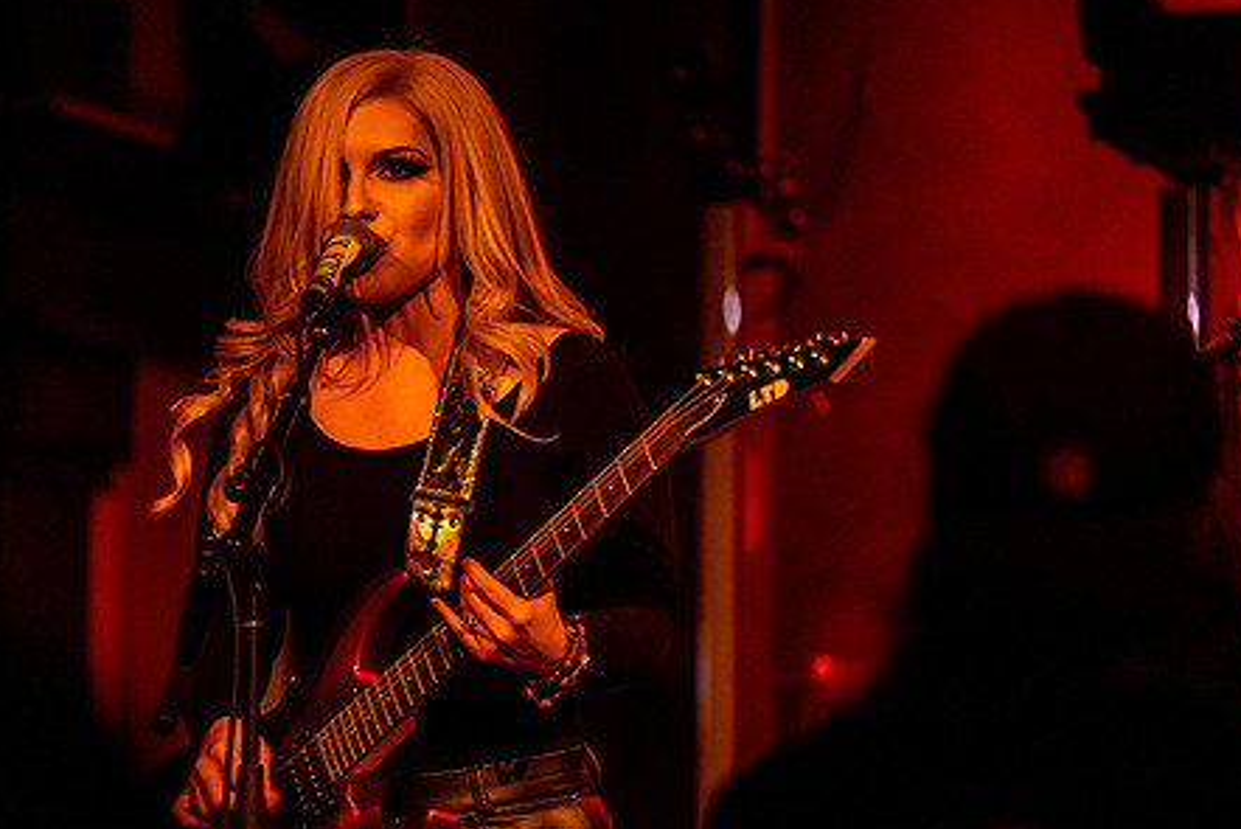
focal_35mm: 236
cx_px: 657
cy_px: 479
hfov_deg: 8.7
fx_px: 8138
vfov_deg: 5.8
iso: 3200
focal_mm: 180
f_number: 2.8
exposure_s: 1/250
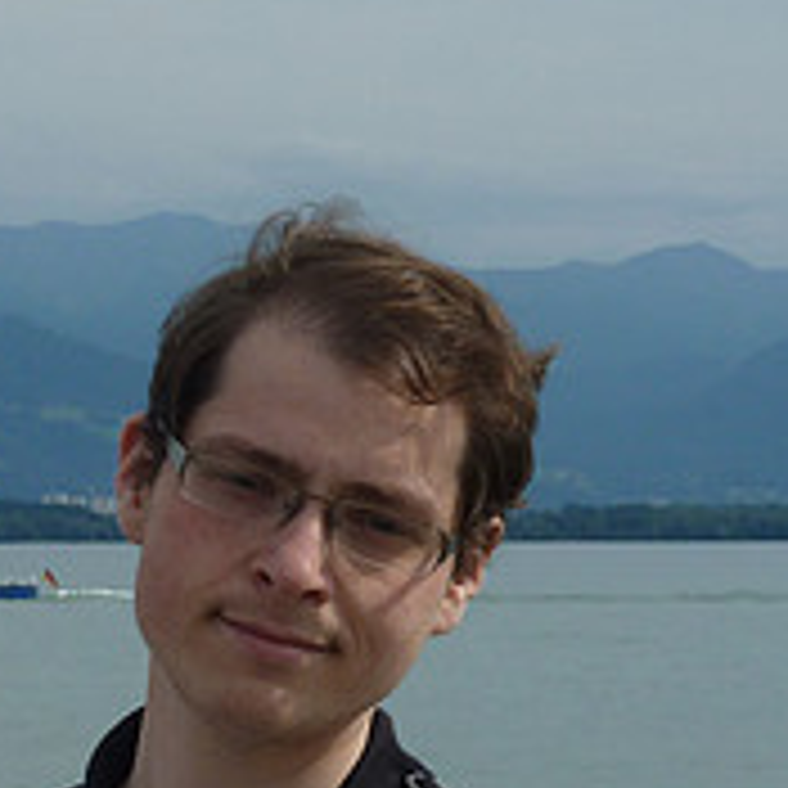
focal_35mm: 211
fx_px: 5434
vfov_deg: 8.3
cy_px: 227
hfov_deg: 8.2
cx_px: -203
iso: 80
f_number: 5.6
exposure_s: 1/500
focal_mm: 11.9
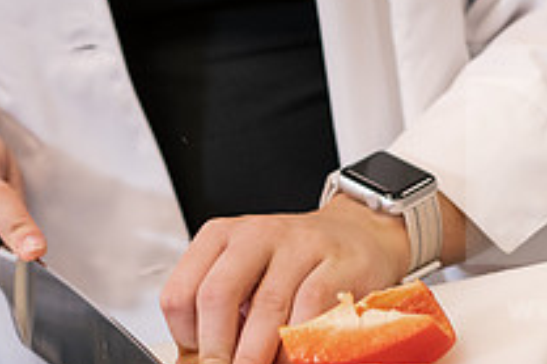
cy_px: 363
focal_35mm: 139
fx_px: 2110
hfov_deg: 14.7
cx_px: 387
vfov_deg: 9.8
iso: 640
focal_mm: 50
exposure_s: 1/200
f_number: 3.2
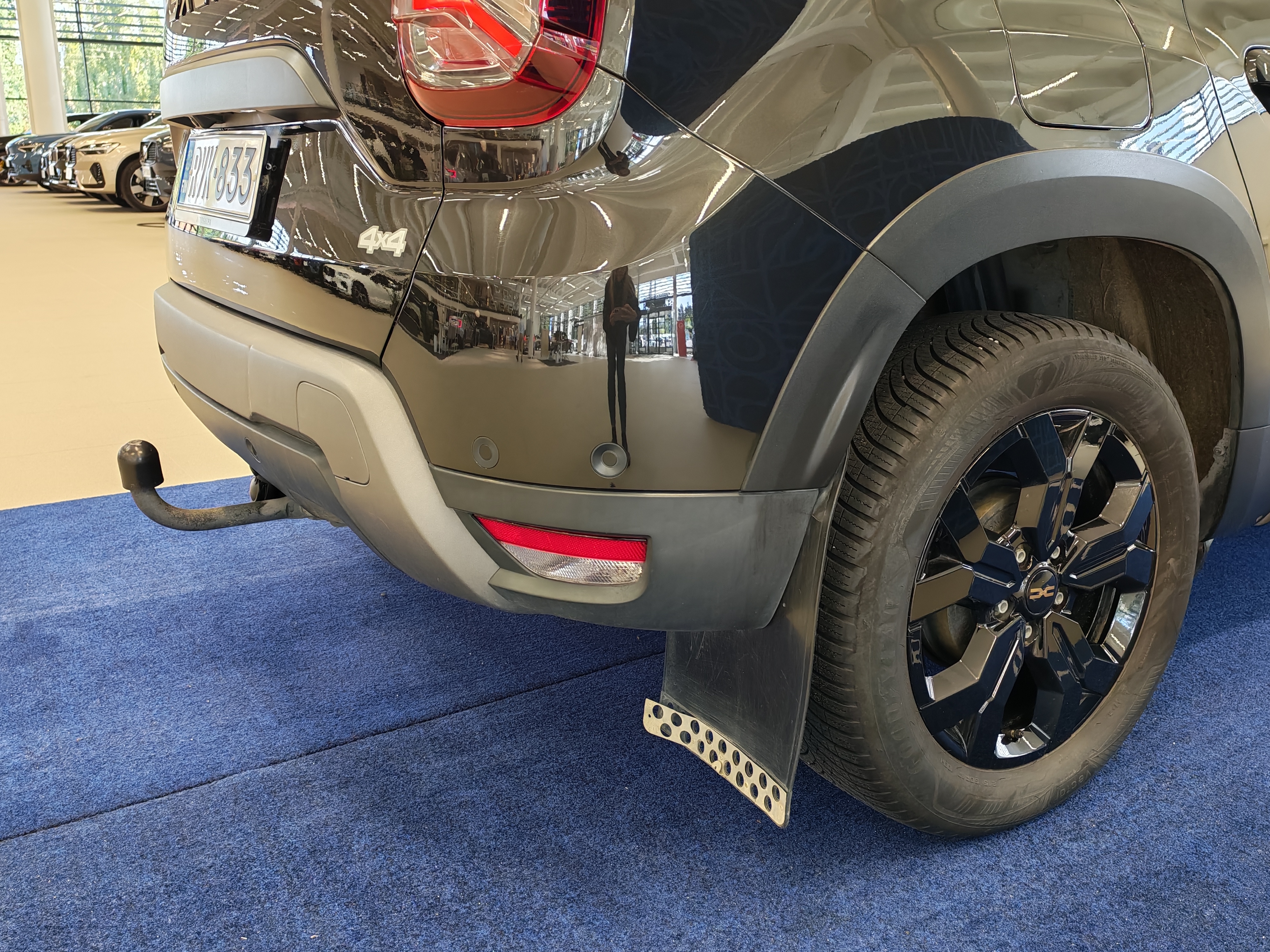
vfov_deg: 44.2
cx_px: 635
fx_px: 1174
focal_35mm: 32
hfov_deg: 56.8
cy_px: 476
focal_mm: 6.12
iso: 320
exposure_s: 1/100
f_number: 1.9
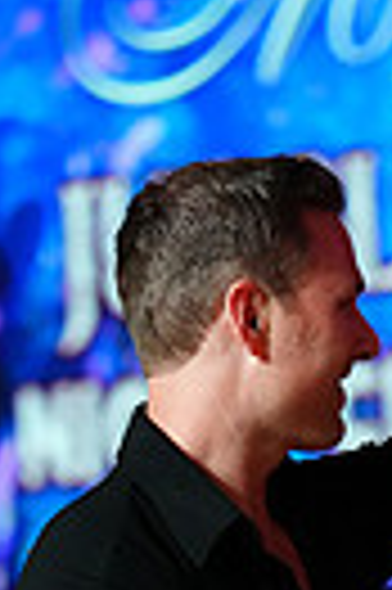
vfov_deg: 3.1
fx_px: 10955
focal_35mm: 669
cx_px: 647
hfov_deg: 2.0
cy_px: 1302
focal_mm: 151
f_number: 4
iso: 3200
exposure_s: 1/250
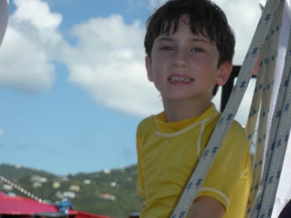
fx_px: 1017
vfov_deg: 12.2
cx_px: 146
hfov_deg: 16.3
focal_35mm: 121
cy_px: 109
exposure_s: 1/554
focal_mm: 21.2
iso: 88
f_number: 5.3
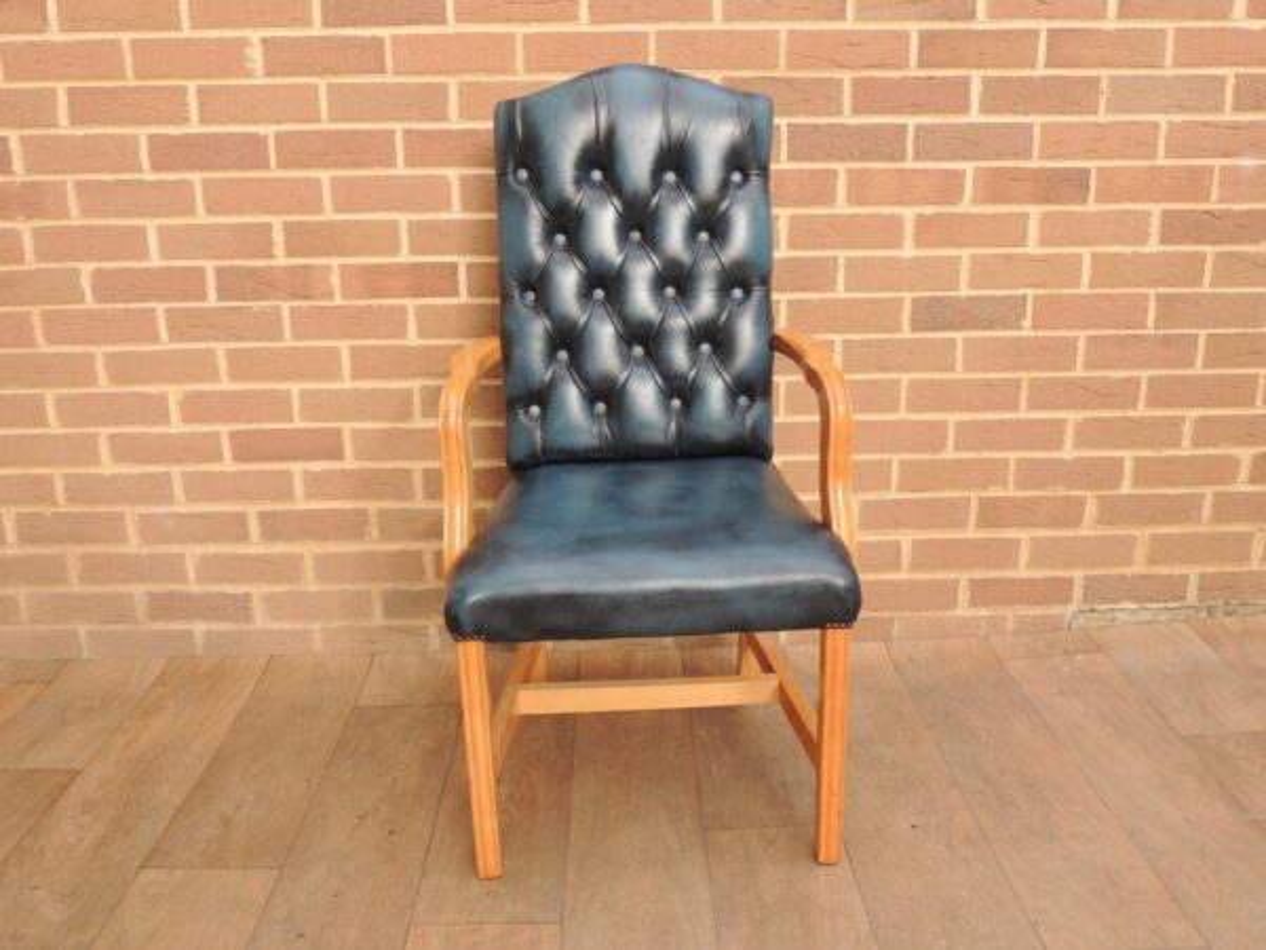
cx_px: 633
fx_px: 1097
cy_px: 475
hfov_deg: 60.0
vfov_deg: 46.8
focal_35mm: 30
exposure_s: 1/160
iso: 100
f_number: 3.1
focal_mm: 5.3
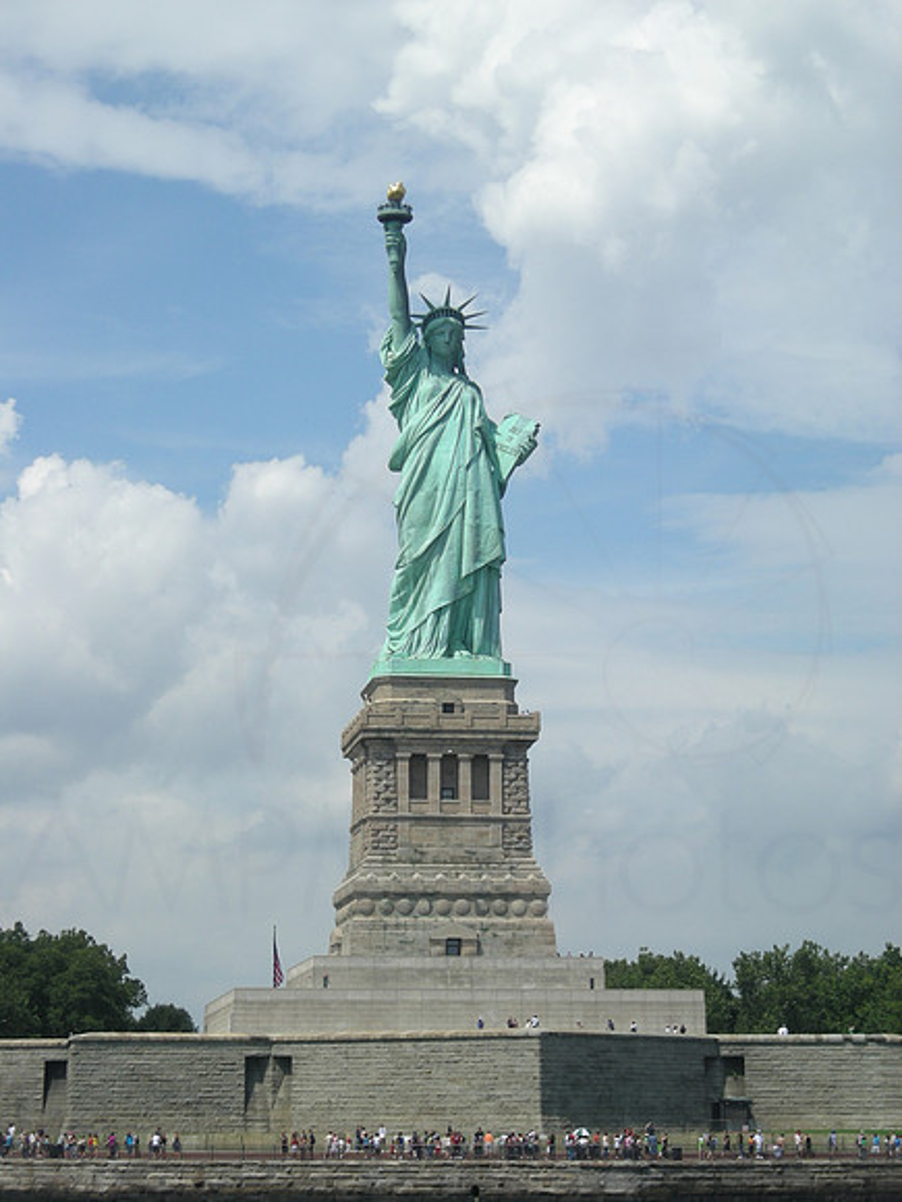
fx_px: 3266
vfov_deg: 20.9
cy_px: 601
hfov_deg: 15.7
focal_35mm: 94
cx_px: 451
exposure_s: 1/178
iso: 50
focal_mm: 15.3
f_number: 8.8
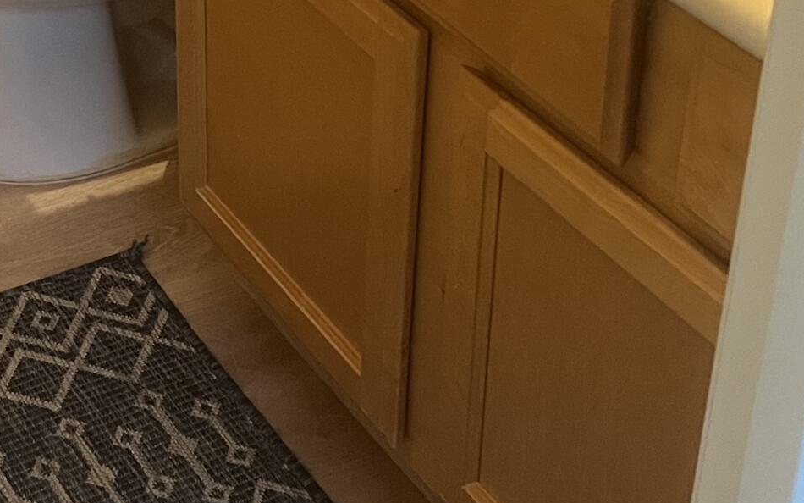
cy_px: 72
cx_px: 157
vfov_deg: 14.9
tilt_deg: -32.2
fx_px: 1907
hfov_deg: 23.5
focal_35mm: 87
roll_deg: +1.0
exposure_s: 1/60
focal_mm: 5.1
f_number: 1.6
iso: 400
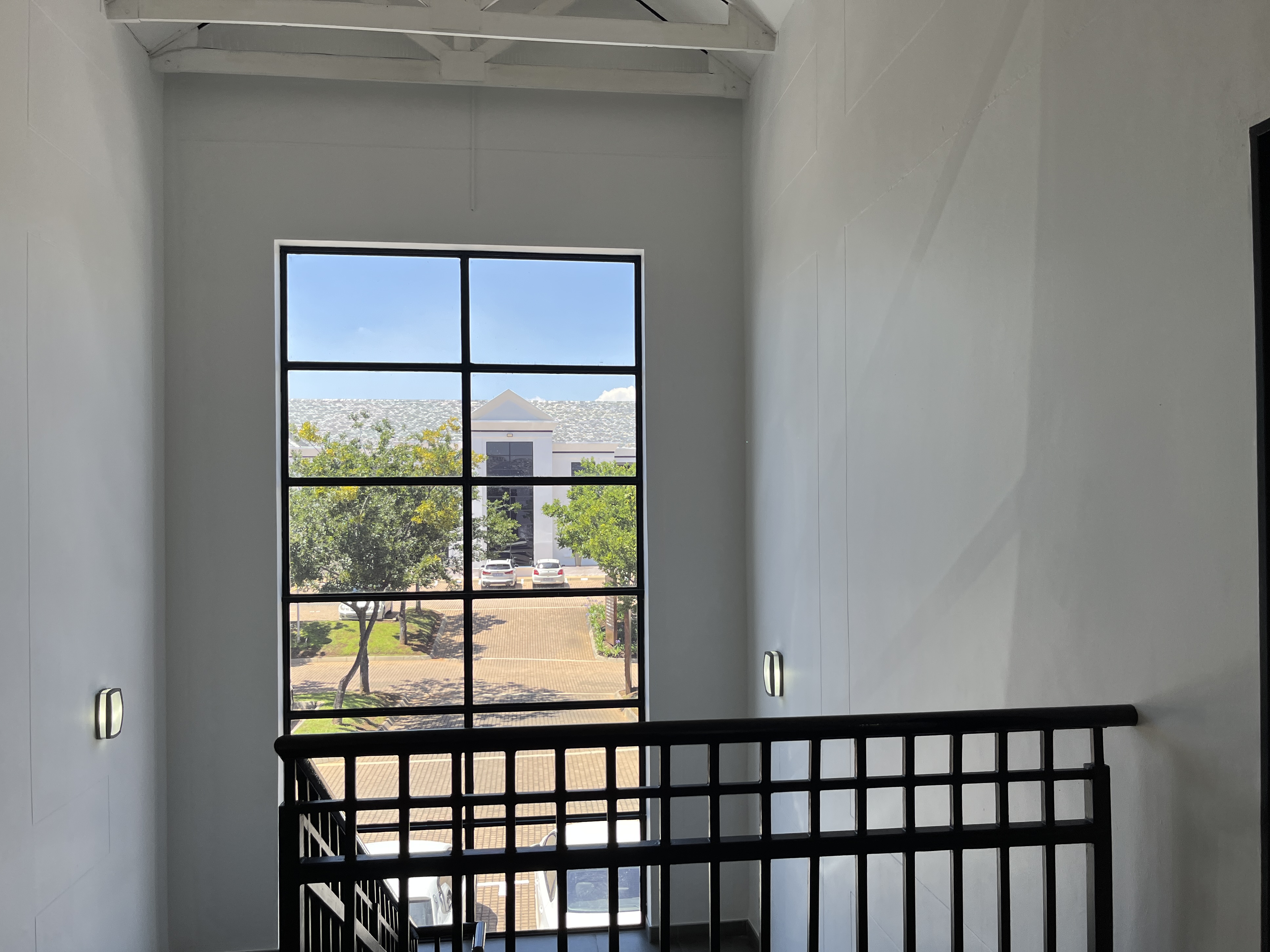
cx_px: 650
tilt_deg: -2.9
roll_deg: +0.6
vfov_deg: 51.3
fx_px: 991
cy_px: 494
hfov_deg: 65.3
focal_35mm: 27
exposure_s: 1/179
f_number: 1.6
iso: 40
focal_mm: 5.1
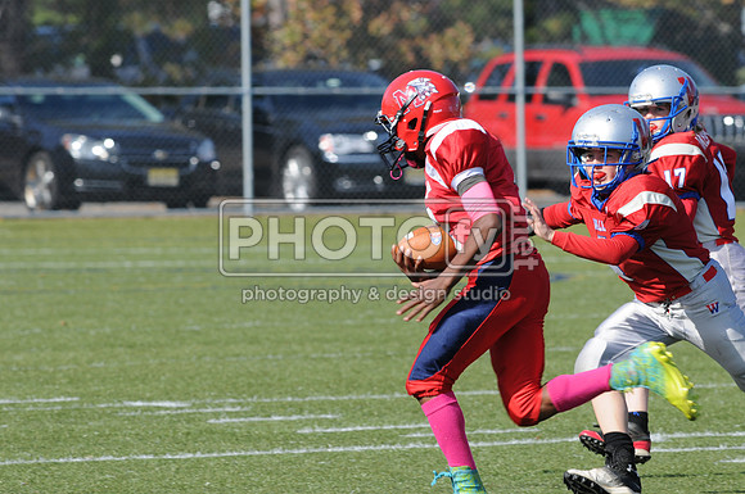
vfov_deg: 3.0
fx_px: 9299
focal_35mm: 450
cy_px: 247
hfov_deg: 4.6
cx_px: 372
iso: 200
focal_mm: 300
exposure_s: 1/500
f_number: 8
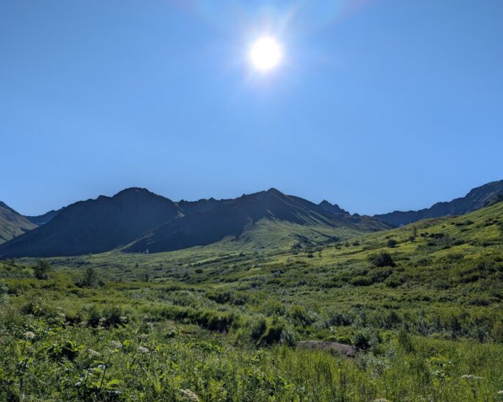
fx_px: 387
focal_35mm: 26
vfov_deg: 54.9
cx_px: 258
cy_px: 193
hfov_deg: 66.0
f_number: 1.68
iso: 23
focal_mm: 6.9
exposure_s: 1/3175
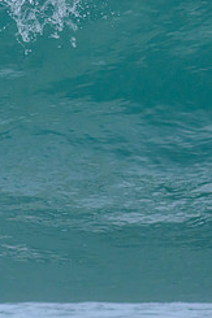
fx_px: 20627
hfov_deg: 0.6
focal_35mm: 2332
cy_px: 82
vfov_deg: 0.9
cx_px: -191
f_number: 11
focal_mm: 800
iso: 1800
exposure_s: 1/2000
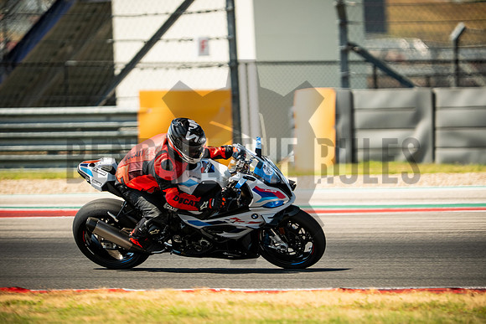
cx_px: 243
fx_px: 5671
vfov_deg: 3.3
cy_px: 162
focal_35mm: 420
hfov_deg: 4.9
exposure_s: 1/2000
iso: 320
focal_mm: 280
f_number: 2.8
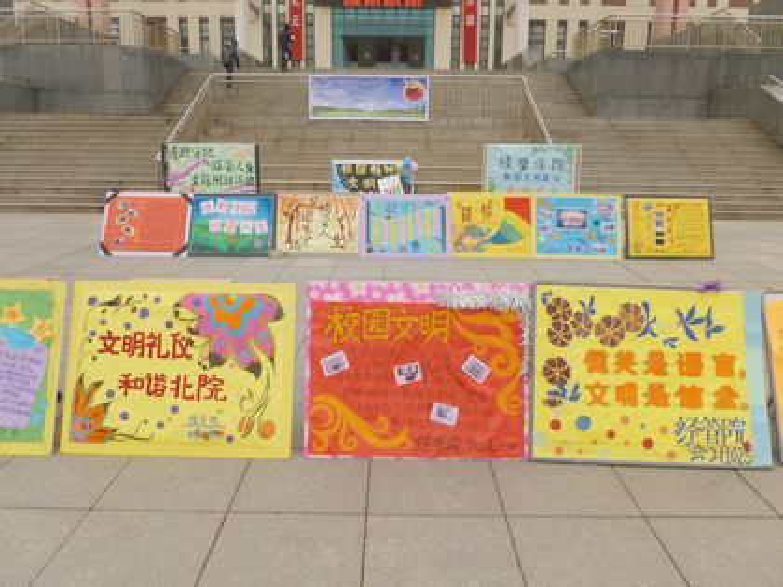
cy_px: 294
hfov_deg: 63.4
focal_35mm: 28
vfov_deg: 49.7
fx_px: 633
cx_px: 392
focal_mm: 5
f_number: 3.3
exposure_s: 1/200
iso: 100
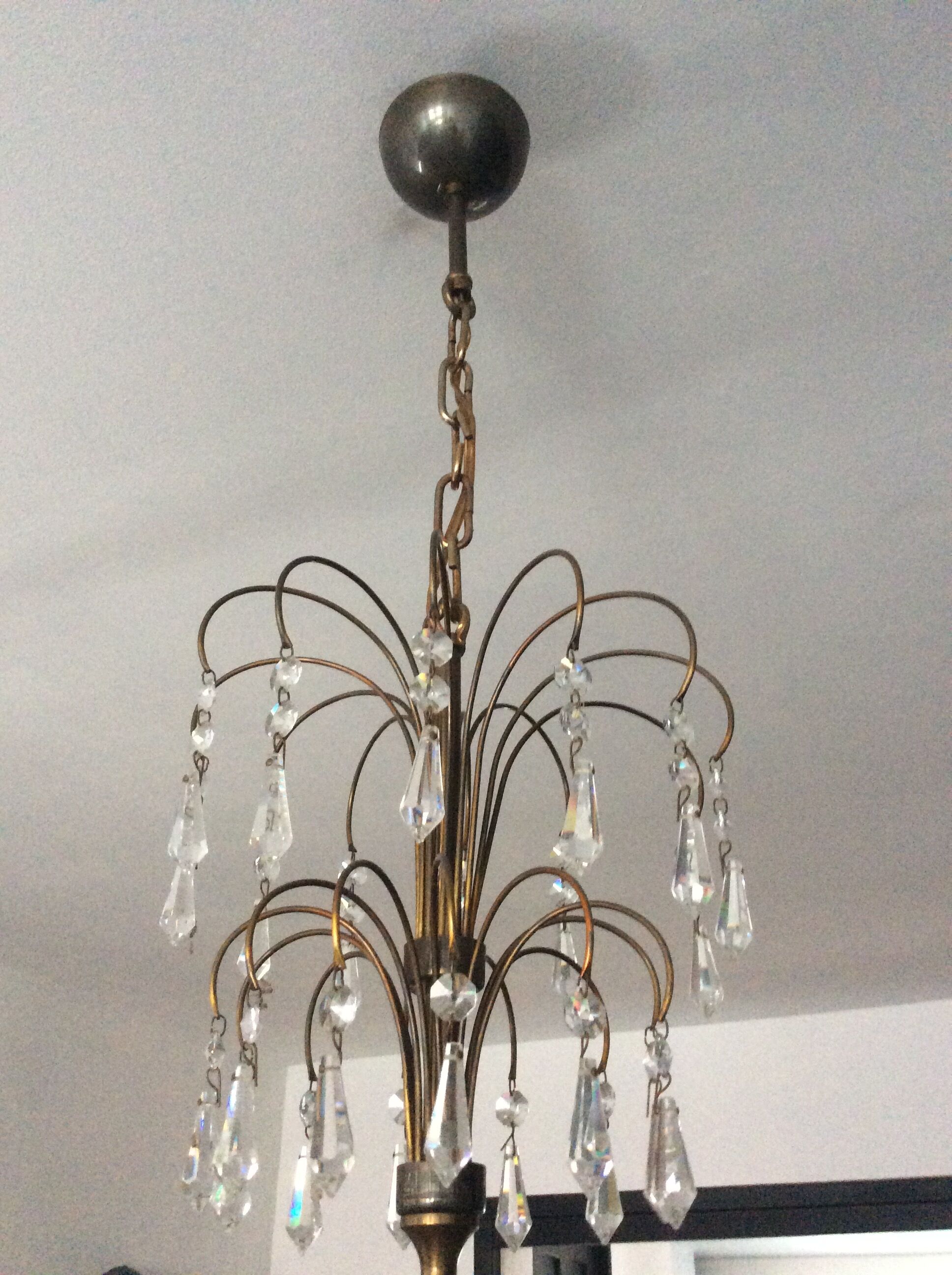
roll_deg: +0.2
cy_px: 638
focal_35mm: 32
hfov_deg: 44.1
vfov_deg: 56.9
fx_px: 1177
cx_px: 476
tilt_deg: +30.1
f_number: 2.4
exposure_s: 1/25
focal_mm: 3.3
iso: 320
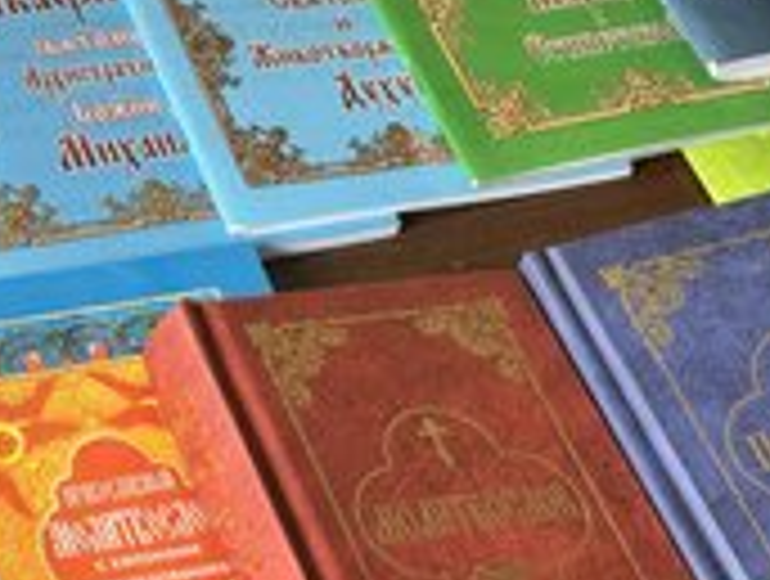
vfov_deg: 13.2
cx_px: 9
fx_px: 2497
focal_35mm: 112
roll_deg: -3.6
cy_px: 139
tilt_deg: -40.9
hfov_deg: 17.2
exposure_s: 1/48
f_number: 1.78
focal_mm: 6.76
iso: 250
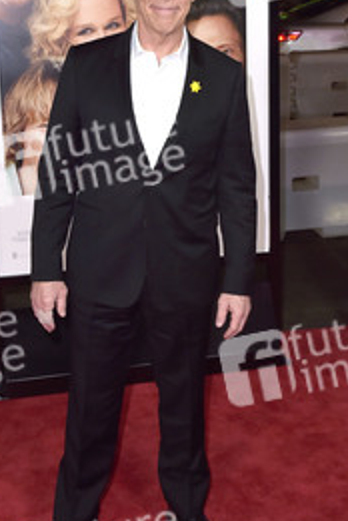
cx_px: 141
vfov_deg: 40.3
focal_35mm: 49
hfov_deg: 27.5
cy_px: 260
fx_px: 710
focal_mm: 32
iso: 500
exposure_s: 1/320
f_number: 6.3
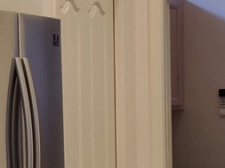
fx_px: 1110
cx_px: -76
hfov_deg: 11.3
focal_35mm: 171
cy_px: 143
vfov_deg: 8.6
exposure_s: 1/50
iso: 125
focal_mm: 4.75
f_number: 1.65
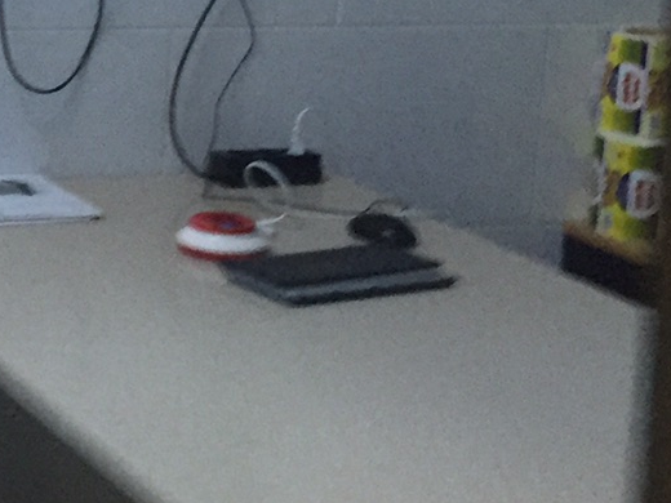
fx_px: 2074
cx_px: -265
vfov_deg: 13.6
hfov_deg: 17.0
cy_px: -31
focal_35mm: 107
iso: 125
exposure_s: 1/30
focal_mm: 4.15
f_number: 2.2
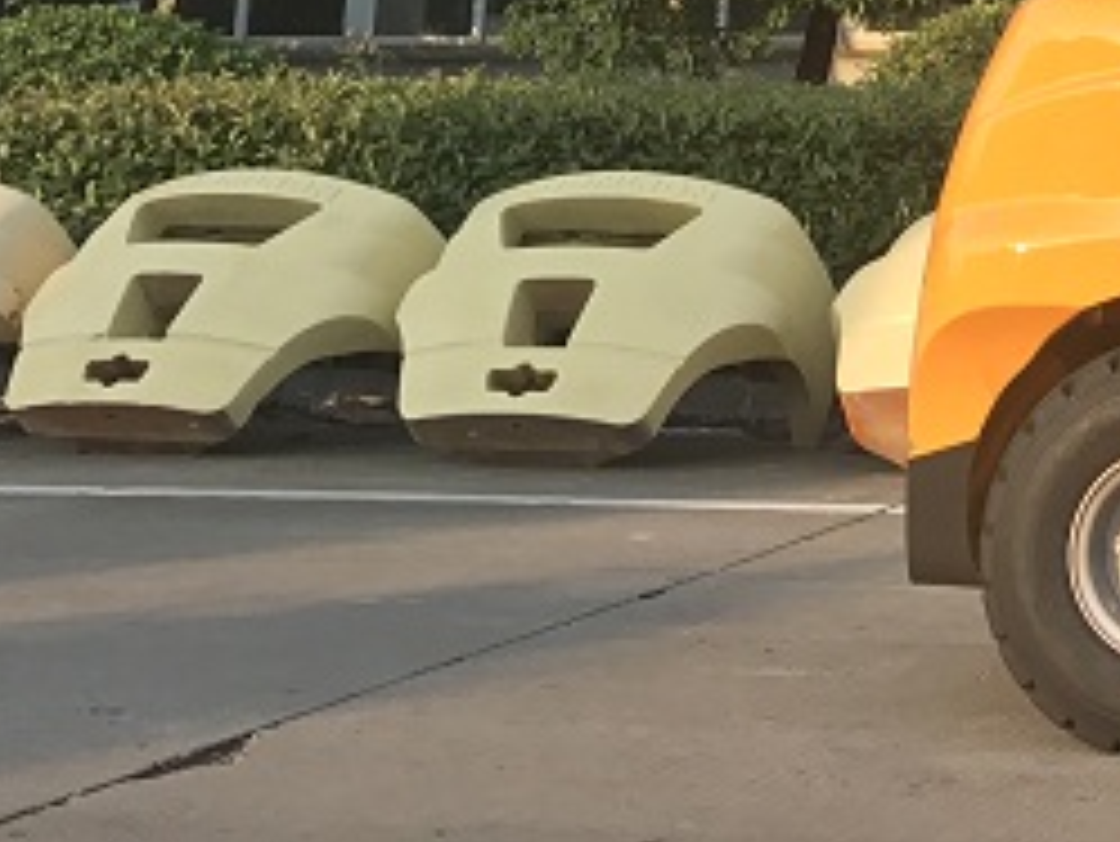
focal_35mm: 90
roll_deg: -0.2
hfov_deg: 19.9
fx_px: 2913
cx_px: 1475
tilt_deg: +11.9
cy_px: -396
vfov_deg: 15.3
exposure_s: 1/520
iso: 20
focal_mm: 3.99
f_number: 1.8
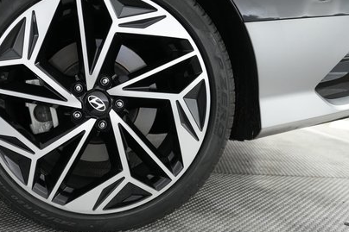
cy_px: 111
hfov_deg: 49.3
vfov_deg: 35.0
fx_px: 368
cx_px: 101
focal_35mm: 38
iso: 3200
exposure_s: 1/160
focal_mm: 24
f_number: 2.8
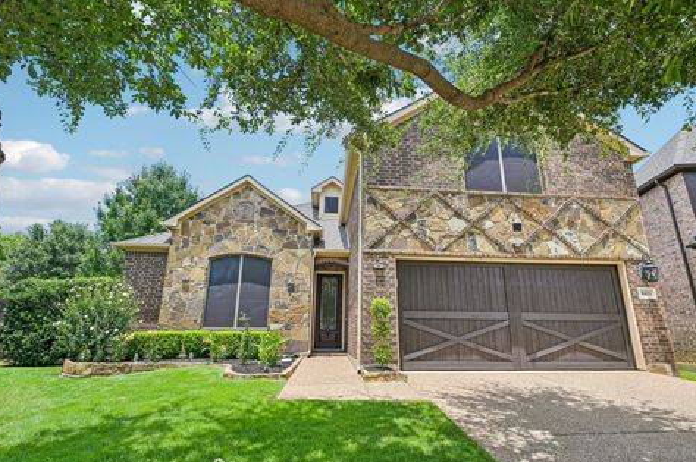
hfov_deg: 86.9
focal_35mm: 19
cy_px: 232
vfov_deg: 64.4
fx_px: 367
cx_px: 360
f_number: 8
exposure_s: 1/500
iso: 400
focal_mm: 18
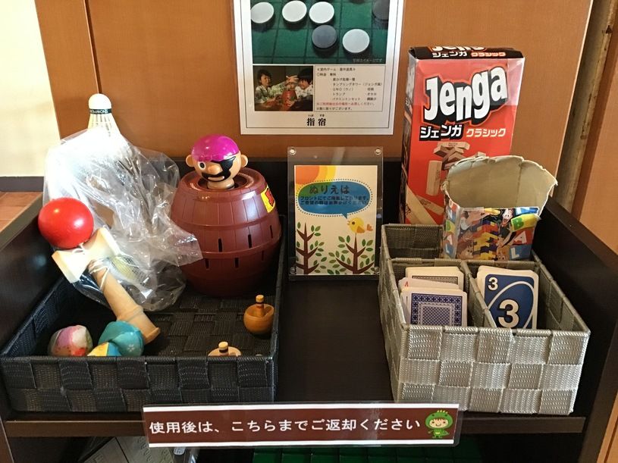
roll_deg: -0.7
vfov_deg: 45.4
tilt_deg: -25.5
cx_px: 309
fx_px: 553
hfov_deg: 58.4
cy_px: 232
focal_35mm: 31
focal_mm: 3.3
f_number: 2.4
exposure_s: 1/20
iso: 200
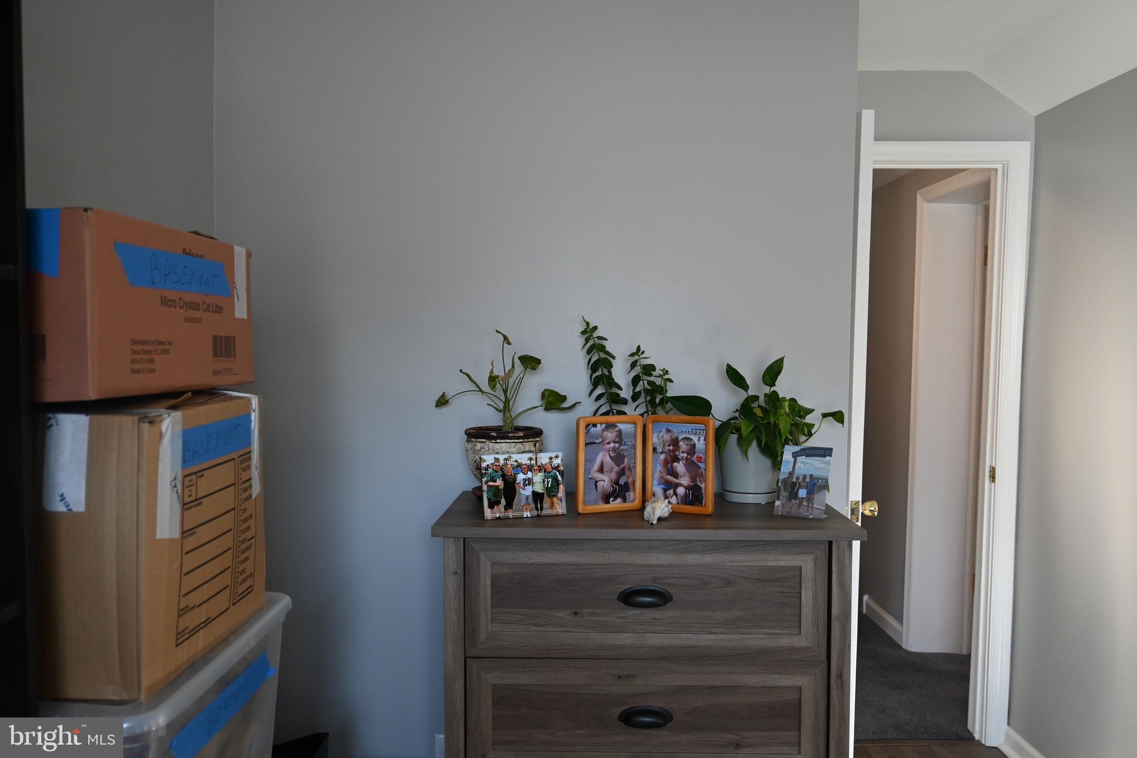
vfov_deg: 41.7
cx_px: 568
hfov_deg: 59.5
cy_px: 379
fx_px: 995
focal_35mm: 32
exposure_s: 1/125
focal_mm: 21
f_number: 4
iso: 640
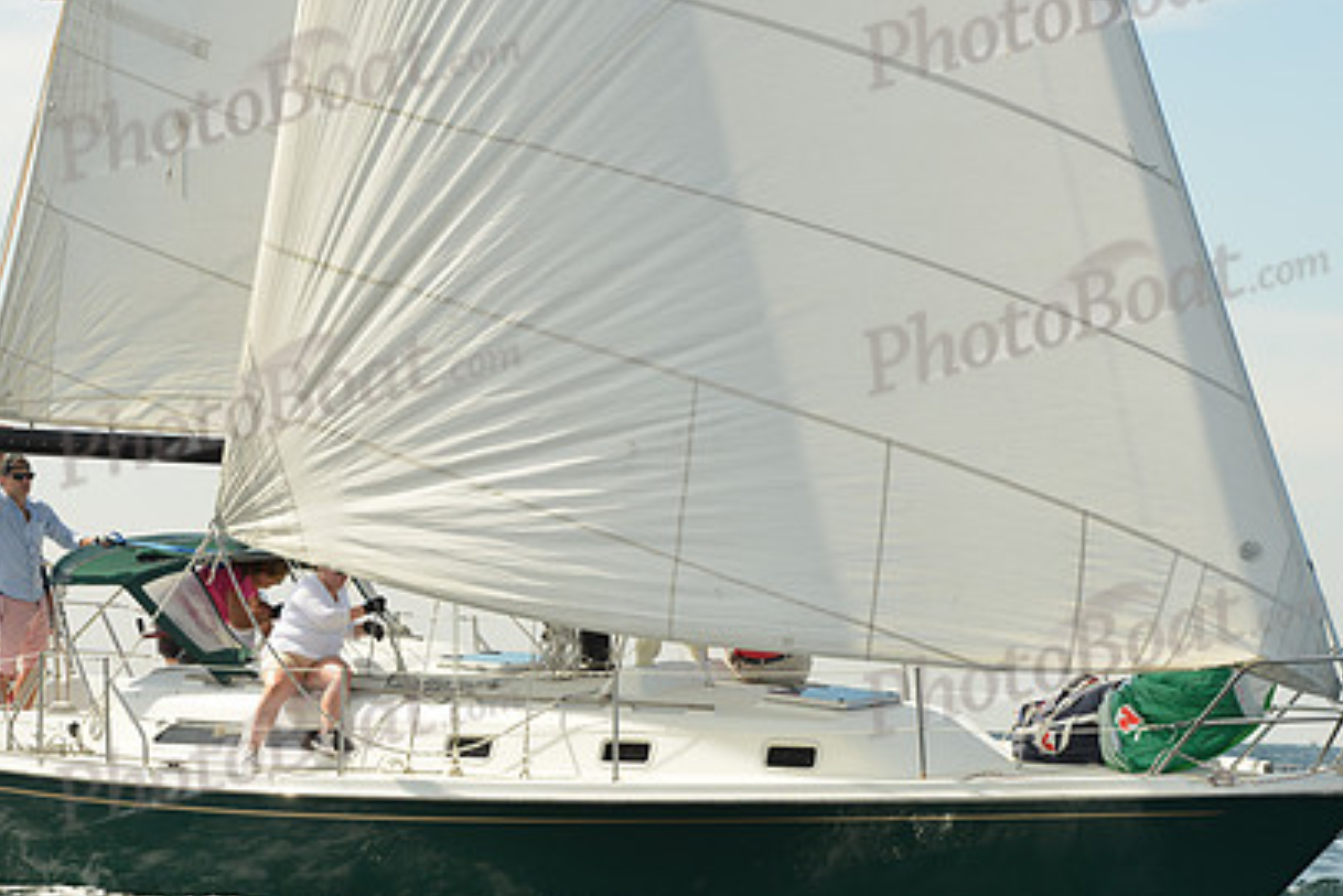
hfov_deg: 14.6
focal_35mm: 140
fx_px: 5224
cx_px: 695
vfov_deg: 9.8
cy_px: 527
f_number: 7.1
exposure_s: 1/1250
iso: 320
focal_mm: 98
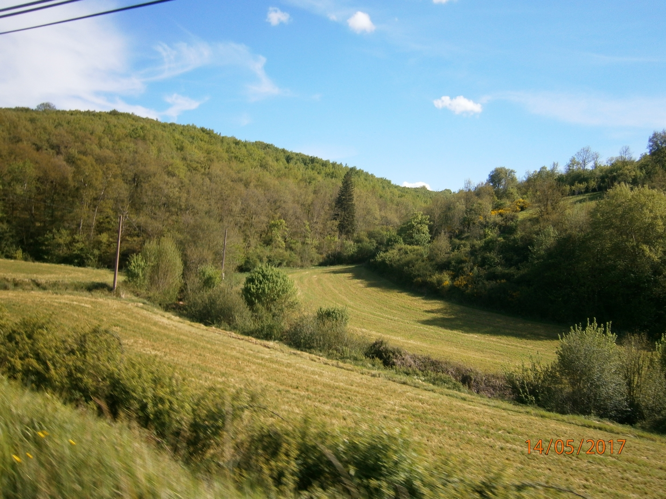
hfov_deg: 67.3
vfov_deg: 53.1
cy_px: 250
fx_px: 500
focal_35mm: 26
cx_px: 333
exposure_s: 1/125
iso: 80
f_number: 8
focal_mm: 4.7
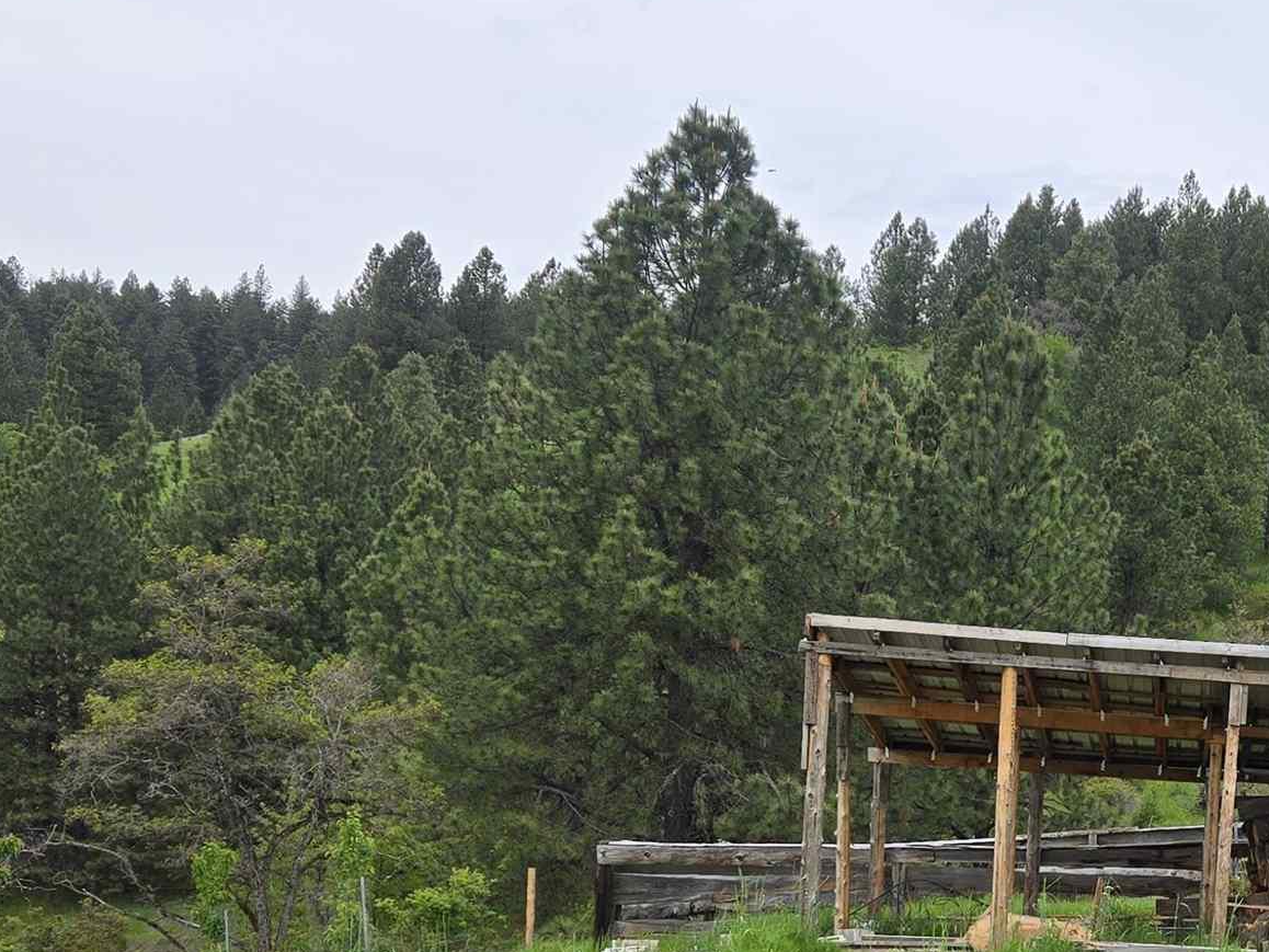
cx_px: 1064
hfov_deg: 30.7
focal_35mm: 61
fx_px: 2237
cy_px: 931
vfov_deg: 23.1
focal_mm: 5.4
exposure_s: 1/1105
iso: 25
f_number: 1.8
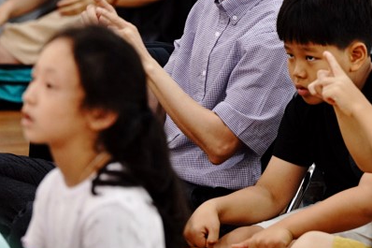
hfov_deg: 4.6
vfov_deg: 3.0
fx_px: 4668
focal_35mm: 452
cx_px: 345
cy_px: -15
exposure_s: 1/160
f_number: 4.5
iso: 2000
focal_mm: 200
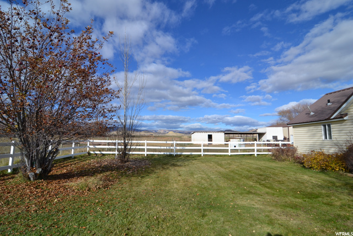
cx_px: 176
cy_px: 118
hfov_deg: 95.0
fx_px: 162
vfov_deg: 72.1
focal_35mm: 16
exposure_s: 1/250
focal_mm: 11
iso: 100
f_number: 8
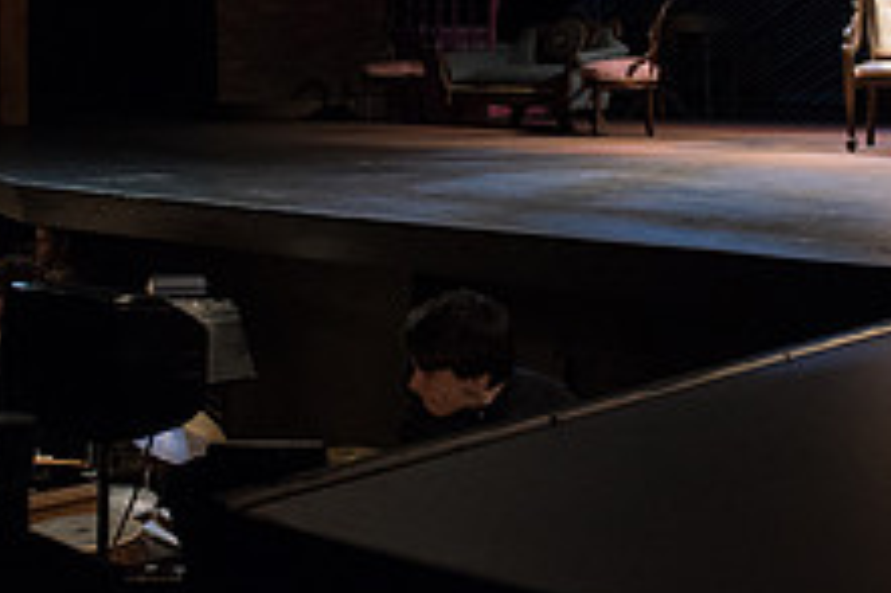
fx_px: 1558
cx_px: 556
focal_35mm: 63
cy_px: -30
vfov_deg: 20.7
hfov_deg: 31.8
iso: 3200
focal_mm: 24
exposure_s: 1/160
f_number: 4.5
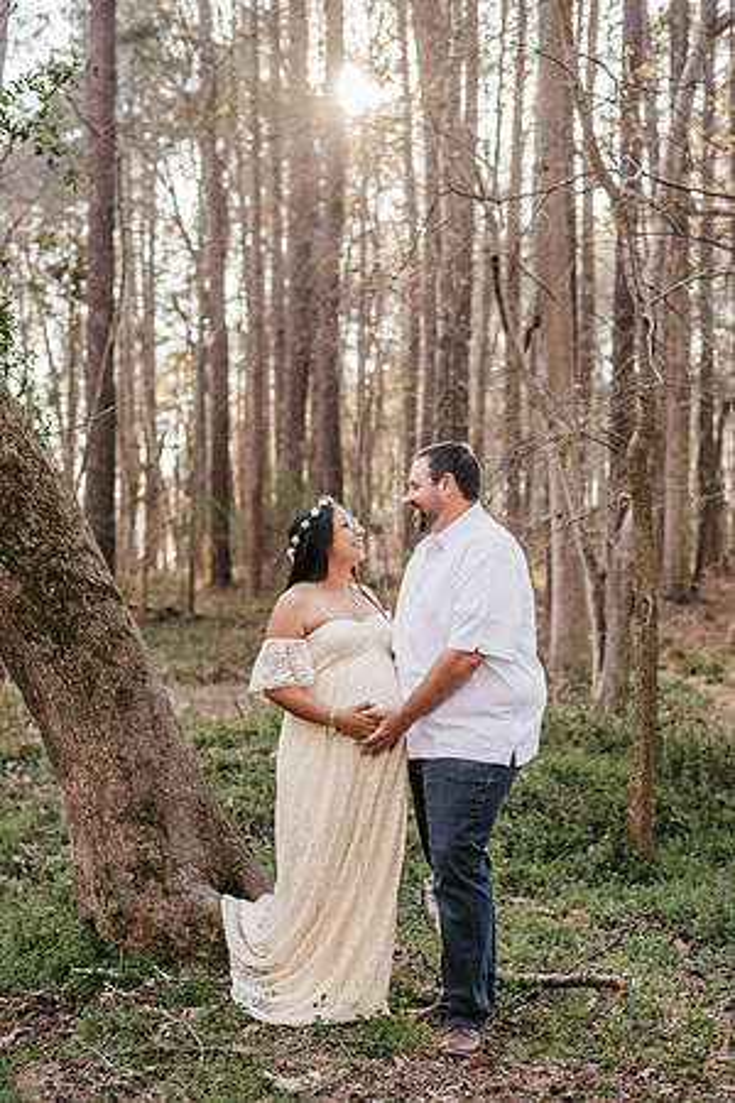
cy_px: 552
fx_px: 1531
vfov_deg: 39.6
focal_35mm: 50
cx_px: 368
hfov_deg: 27.0
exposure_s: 1/400
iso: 400
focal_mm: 50
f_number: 2.8
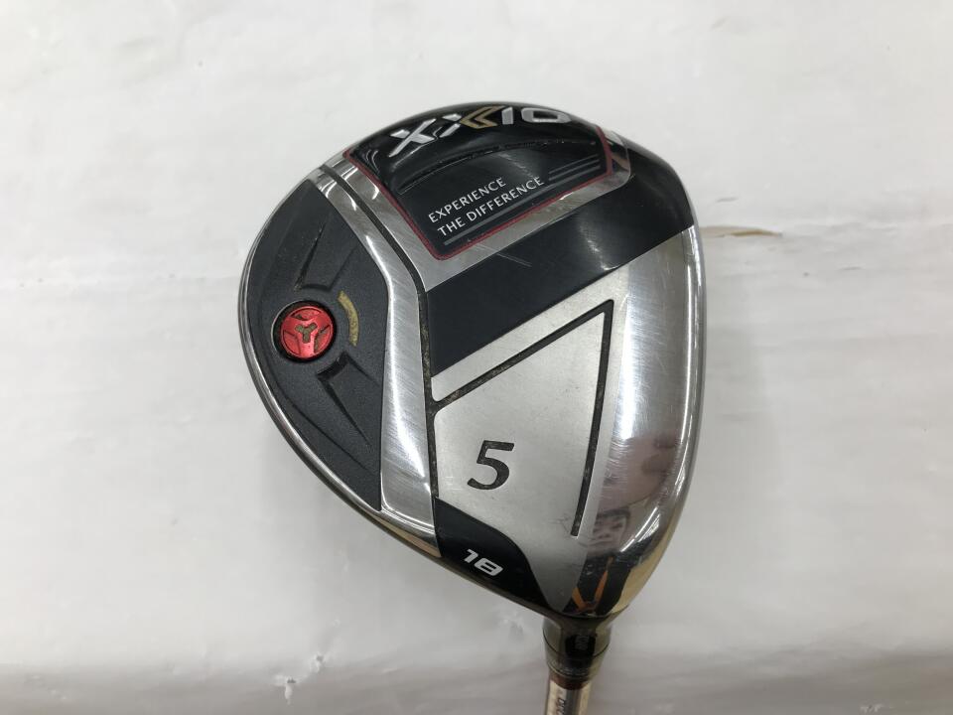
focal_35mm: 28
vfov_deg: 49.7
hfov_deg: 63.4
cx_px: 476
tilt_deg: -65.9
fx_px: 771
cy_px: 358
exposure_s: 1/120
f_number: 1.8
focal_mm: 3.99
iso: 32
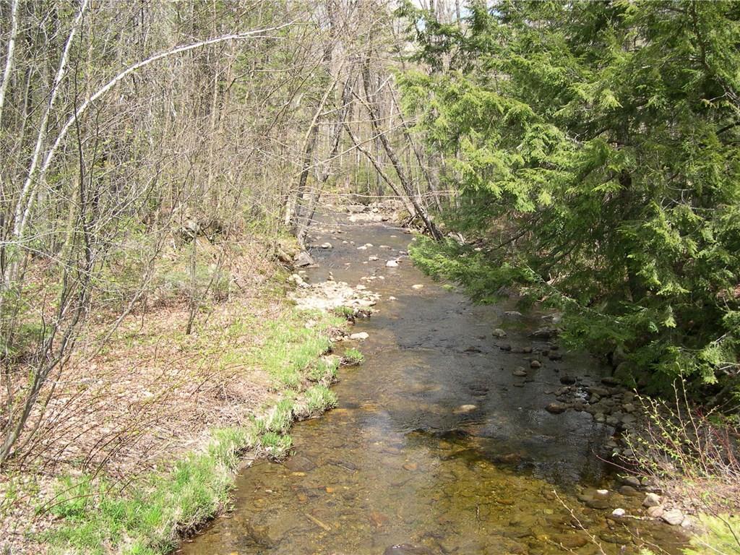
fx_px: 812
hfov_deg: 49.0
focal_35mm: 38
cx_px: 370
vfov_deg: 37.7
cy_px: 278
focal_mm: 8
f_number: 2.8
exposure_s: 1/477
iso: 100
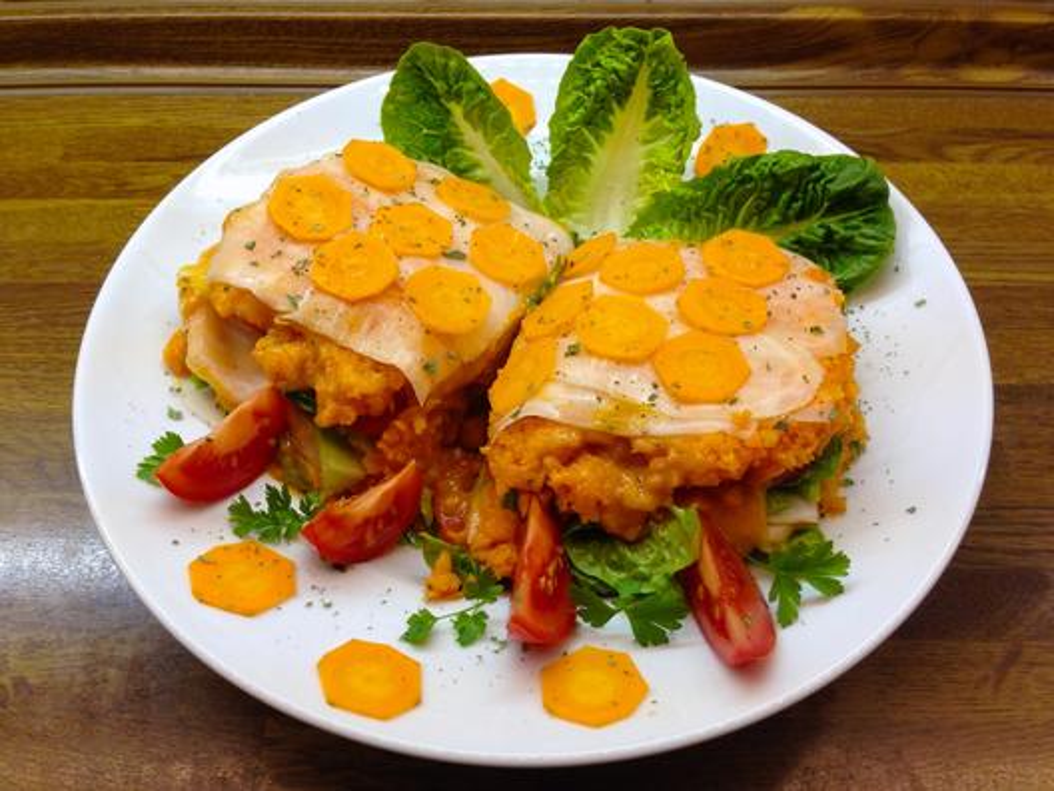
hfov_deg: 55.4
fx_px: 1005
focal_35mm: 33
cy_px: 396
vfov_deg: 42.9
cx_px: 527
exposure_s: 1/30
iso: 50
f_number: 2.4
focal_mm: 4.12
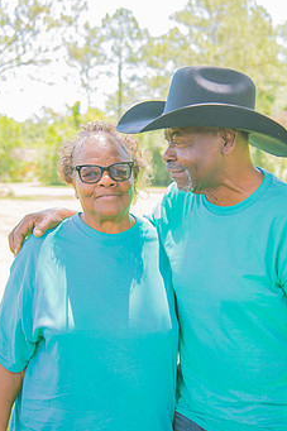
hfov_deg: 23.3
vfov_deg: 34.4
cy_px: 249
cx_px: 174
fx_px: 694
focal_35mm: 58
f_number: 4
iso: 250
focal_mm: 44
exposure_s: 1/125
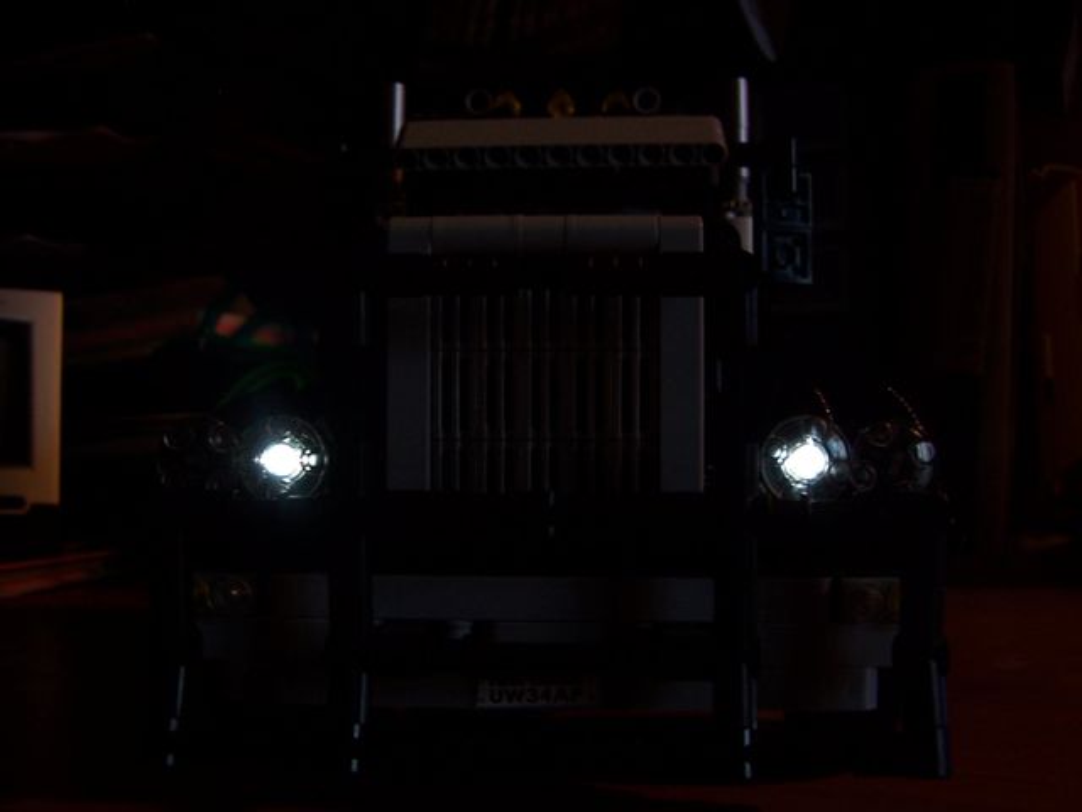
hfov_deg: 49.0
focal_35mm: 38
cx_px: 541
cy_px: 406
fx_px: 1188
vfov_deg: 37.7
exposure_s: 1/2
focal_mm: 6.3
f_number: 2.8
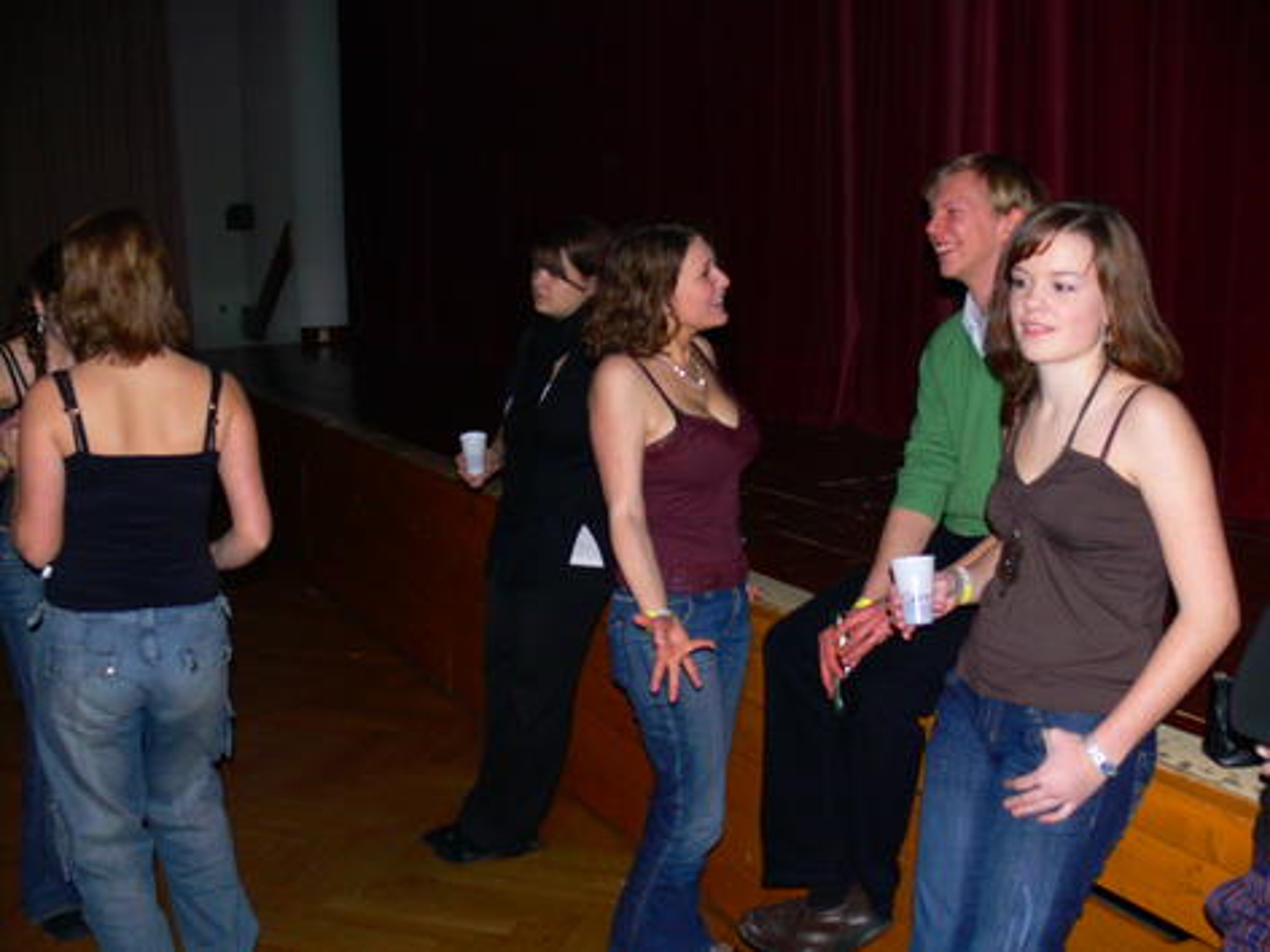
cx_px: 635
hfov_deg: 52.6
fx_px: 1284
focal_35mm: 35
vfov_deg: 40.7
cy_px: 476
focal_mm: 7.4
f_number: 2.8
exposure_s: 1/30
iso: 125
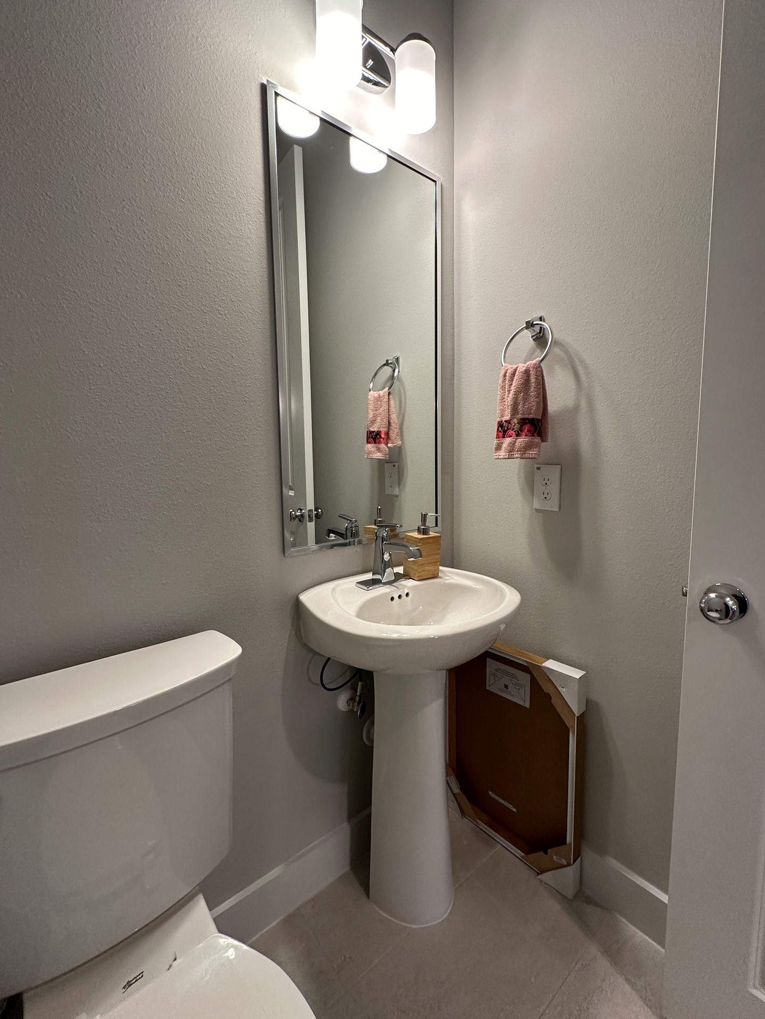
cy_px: 500
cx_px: 404
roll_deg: -0.2
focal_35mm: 15
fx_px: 442
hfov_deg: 81.7
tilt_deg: -5.6
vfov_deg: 98.2
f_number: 2.2
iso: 200
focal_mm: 2.22
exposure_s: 1/120
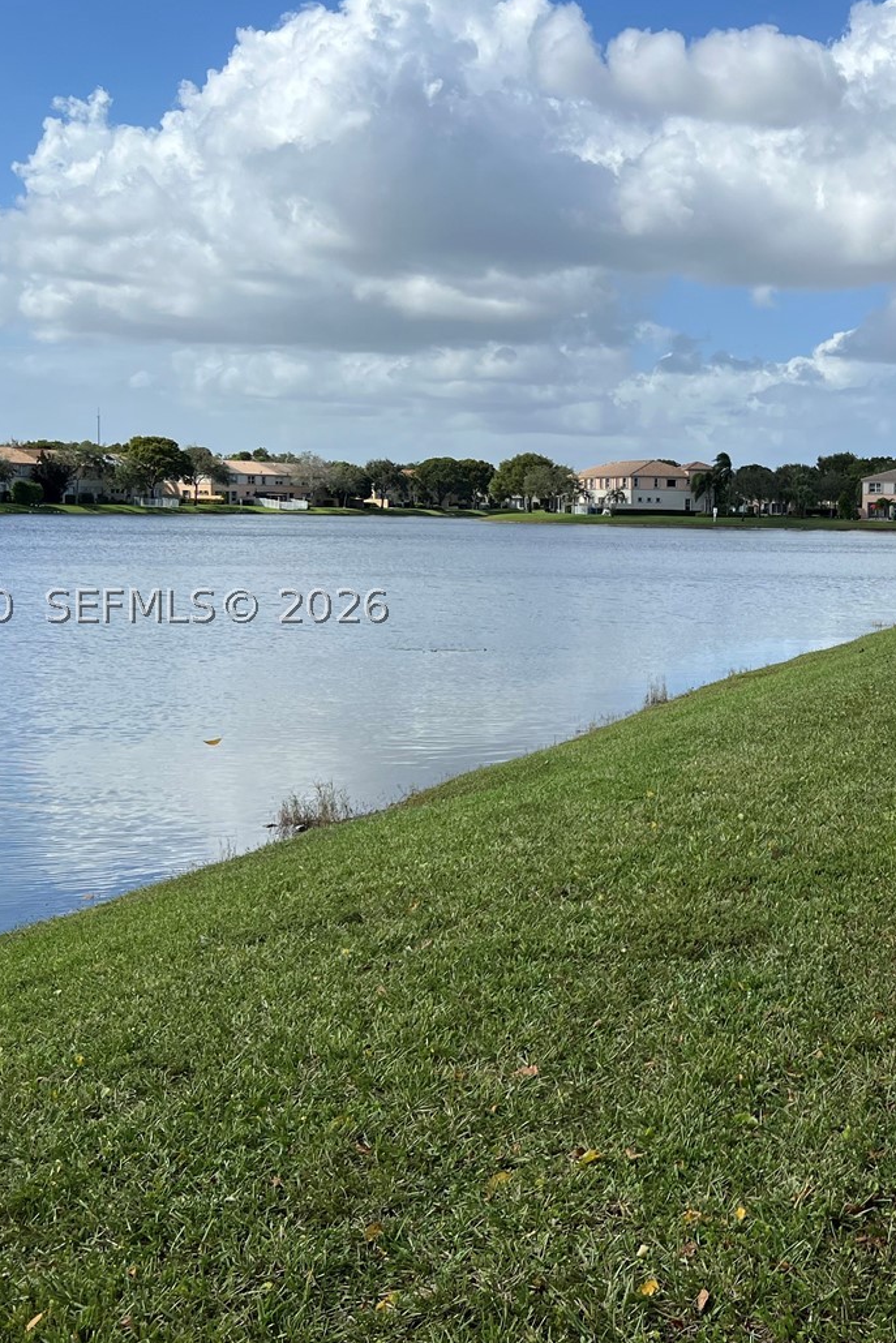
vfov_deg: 46.3
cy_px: 605
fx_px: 1567
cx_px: 788
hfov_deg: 30.6
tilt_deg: -2.5
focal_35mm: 42
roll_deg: -0.9
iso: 50
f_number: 1.5
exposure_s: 1/6579
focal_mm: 5.7
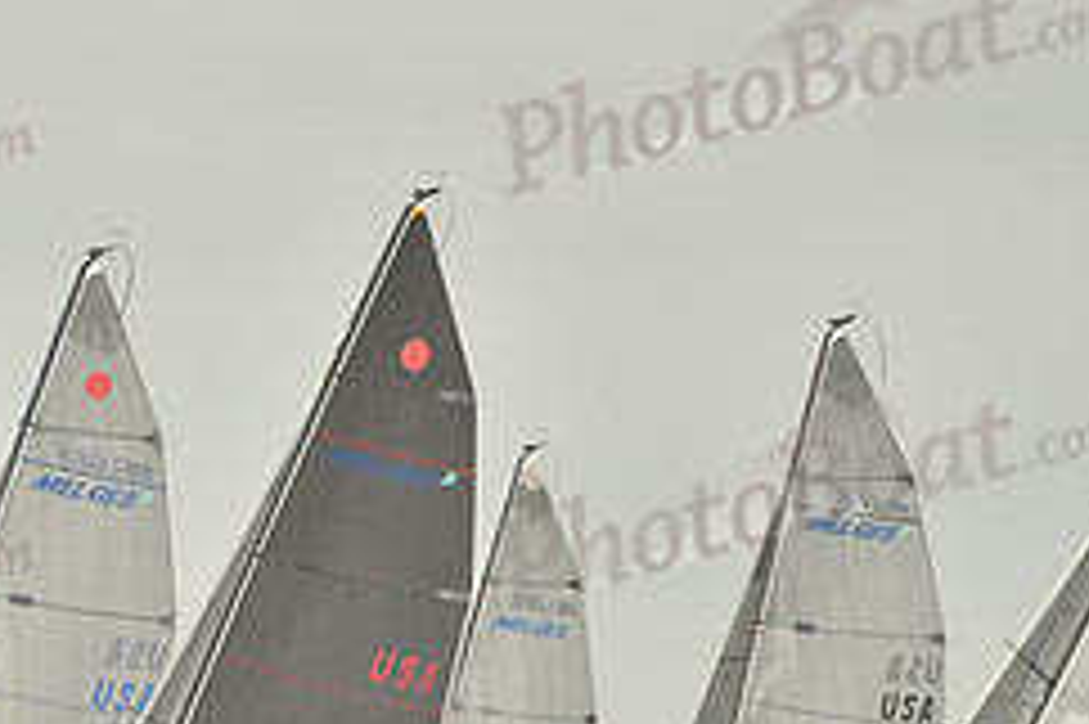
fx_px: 29019
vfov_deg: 1.4
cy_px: 789
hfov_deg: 2.1
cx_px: 270
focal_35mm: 960
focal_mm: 400
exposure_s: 1/800
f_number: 5.6
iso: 400
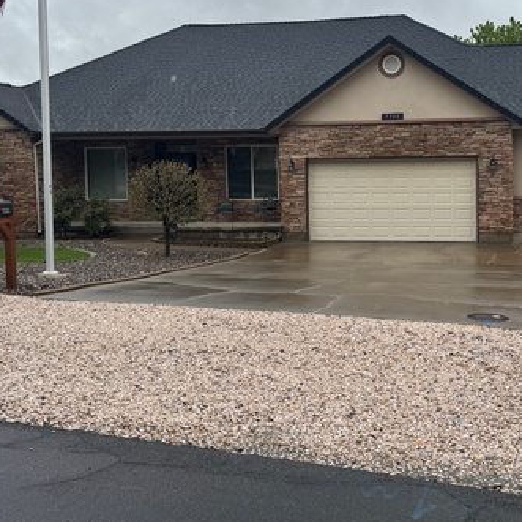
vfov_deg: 40.8
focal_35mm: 41
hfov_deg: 40.2
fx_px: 699
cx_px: 363
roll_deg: +1.1
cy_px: 218
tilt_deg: -3.4
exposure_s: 1/2604
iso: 80
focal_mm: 6.76
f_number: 1.78
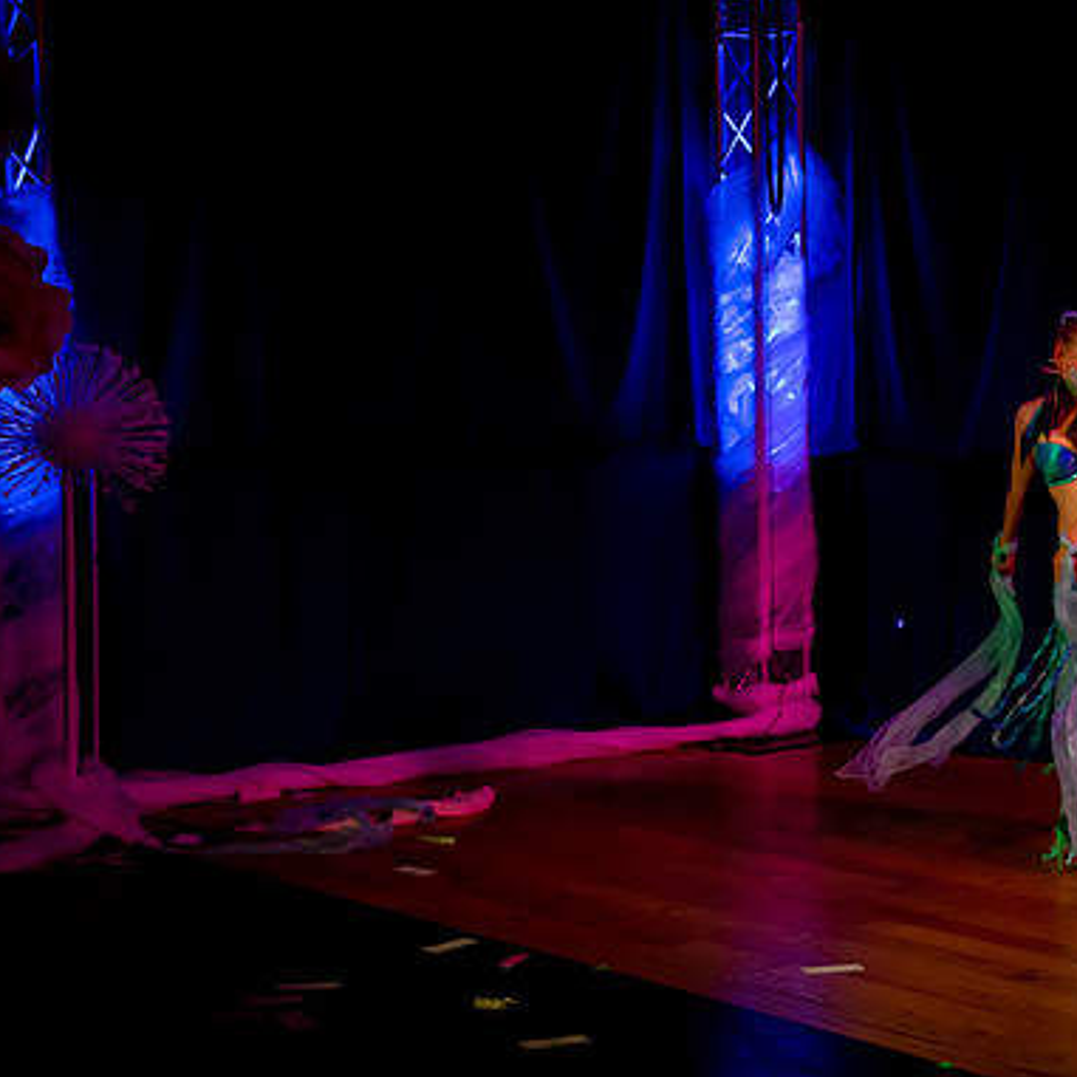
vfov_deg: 24.7
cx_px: 783
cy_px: 541
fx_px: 2464
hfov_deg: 24.4
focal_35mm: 70
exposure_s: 1/100
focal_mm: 52
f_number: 2.8
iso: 3200
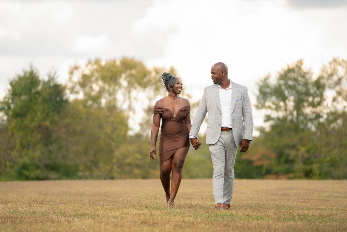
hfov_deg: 12.5
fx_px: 1590
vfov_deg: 8.3
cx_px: 174
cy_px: 116
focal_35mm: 165
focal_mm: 165
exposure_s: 1/1000
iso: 400
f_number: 2.8
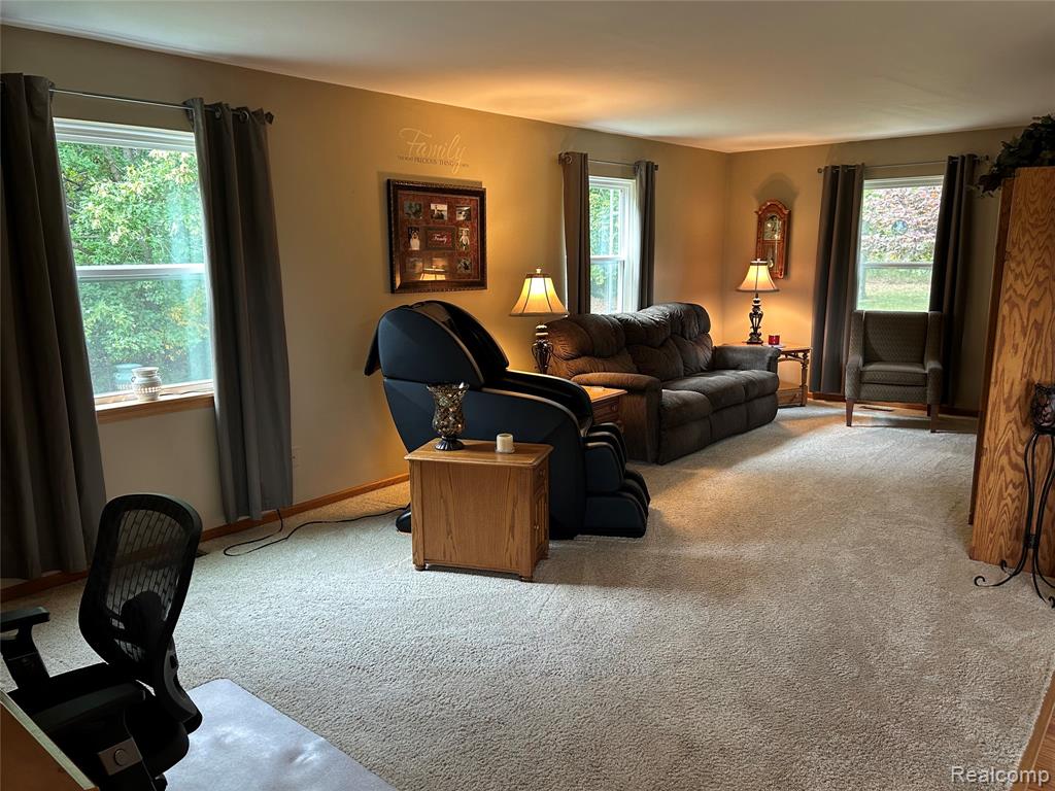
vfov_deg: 53.1
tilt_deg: -11.5
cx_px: 528
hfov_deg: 67.3
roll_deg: +1.3
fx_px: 792
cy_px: 396
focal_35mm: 26
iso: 160
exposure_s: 1/60
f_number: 1.5
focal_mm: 5.7
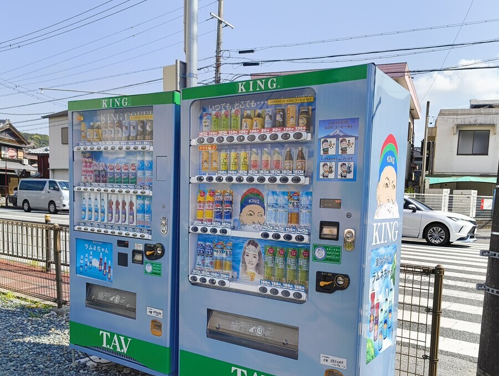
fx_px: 462
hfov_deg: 56.6
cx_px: 279
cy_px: 239
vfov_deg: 43.9
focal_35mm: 32
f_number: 1.87
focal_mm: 5.56
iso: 102
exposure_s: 1/1698
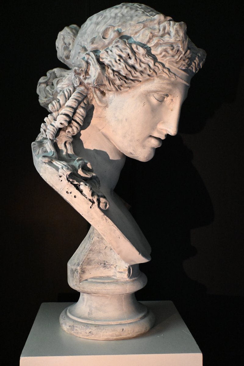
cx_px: 122
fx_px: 427
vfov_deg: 46.4
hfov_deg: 31.9
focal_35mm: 42
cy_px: 183
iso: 5600
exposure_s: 1/60
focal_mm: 28
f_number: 4.5
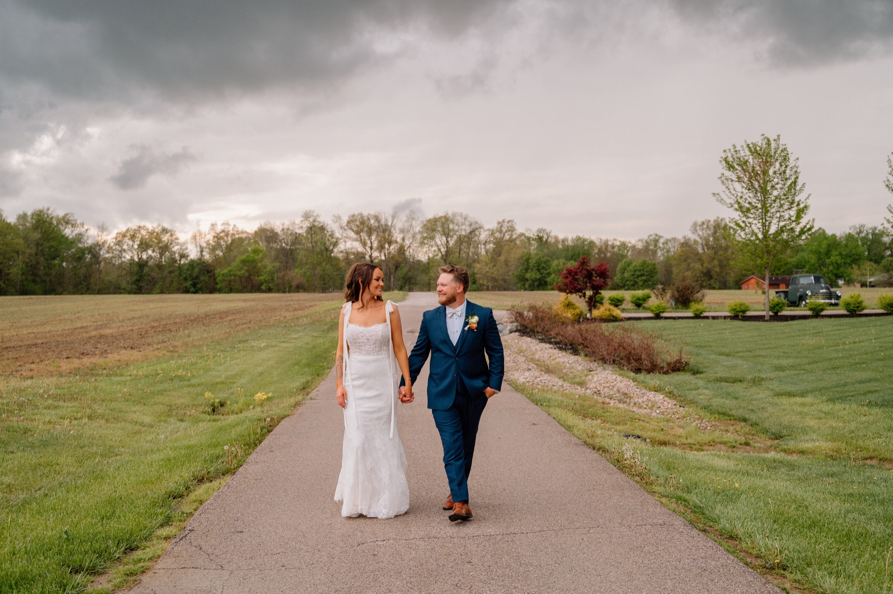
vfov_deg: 32.6
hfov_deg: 47.4
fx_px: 1016
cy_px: 297
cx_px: 446
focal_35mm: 41
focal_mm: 41
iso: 640
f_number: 3.5
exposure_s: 1/2000
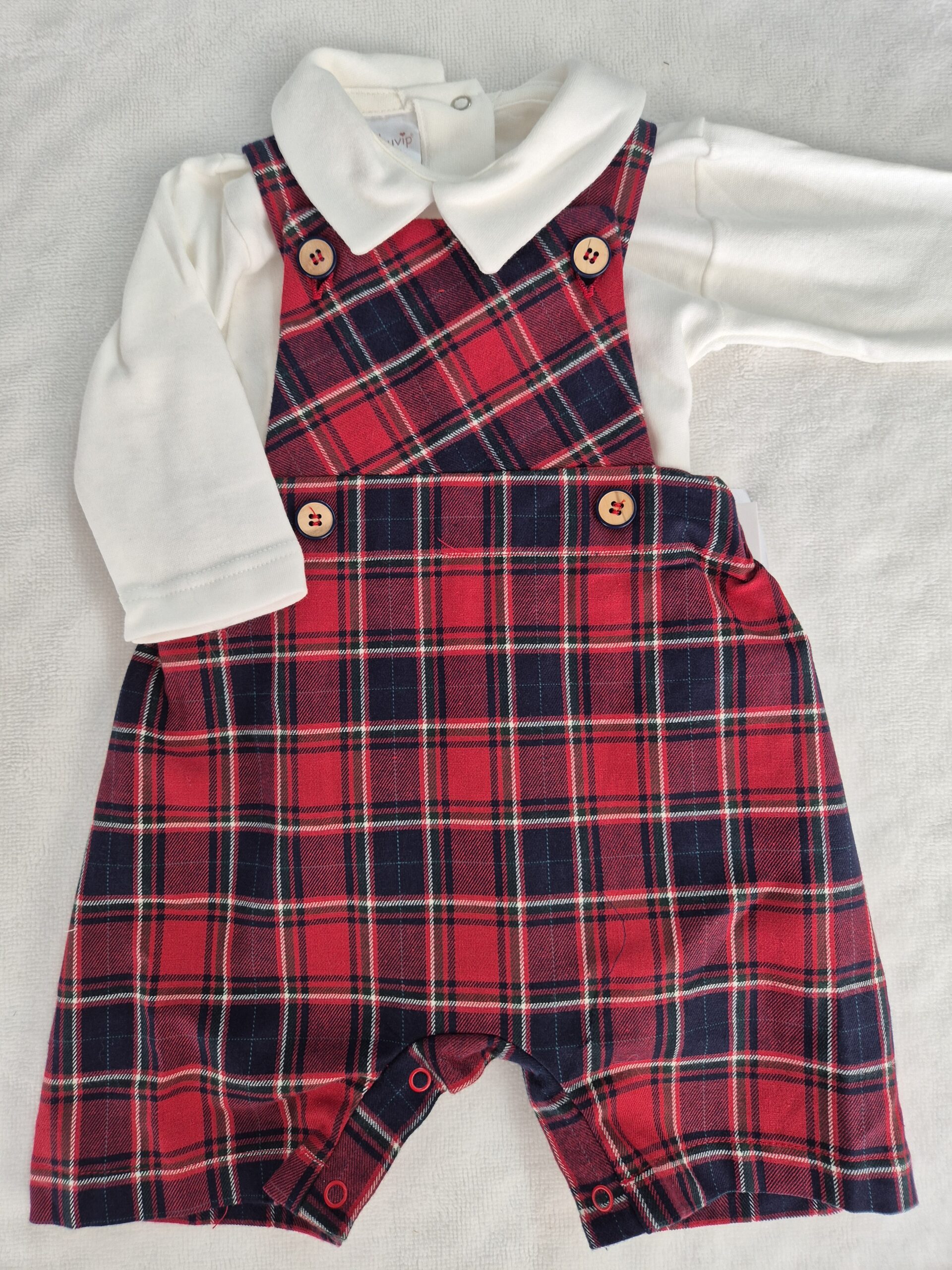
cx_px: 476
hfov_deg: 58.9
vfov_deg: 73.9
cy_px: 635
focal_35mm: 23
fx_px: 843
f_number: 1.8
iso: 80
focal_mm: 5.4
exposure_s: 1/100
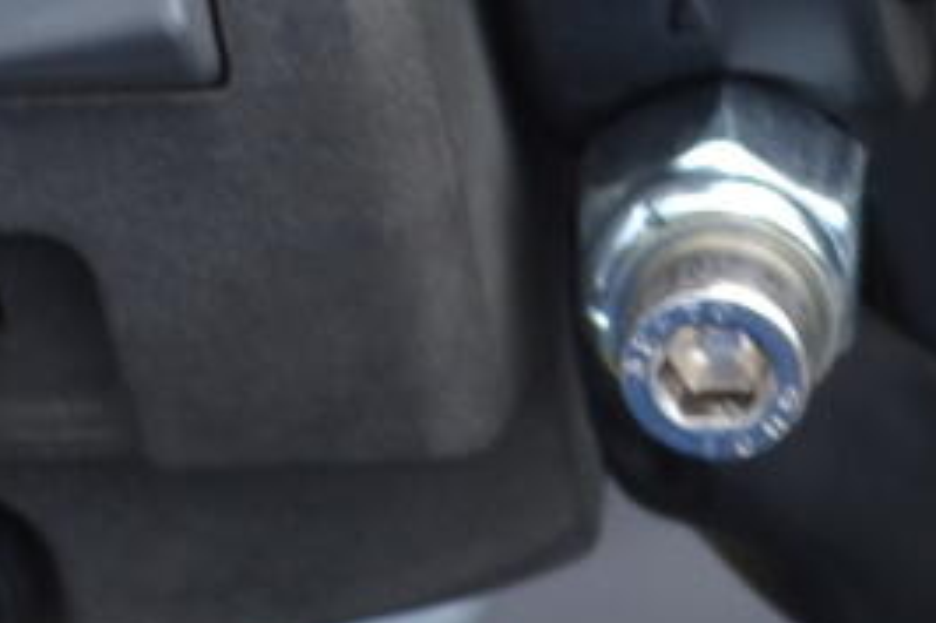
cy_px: -333
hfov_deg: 6.1
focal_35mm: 338
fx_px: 8782
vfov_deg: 4.0
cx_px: -123
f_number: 5.6
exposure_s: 1/160
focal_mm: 30
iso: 100
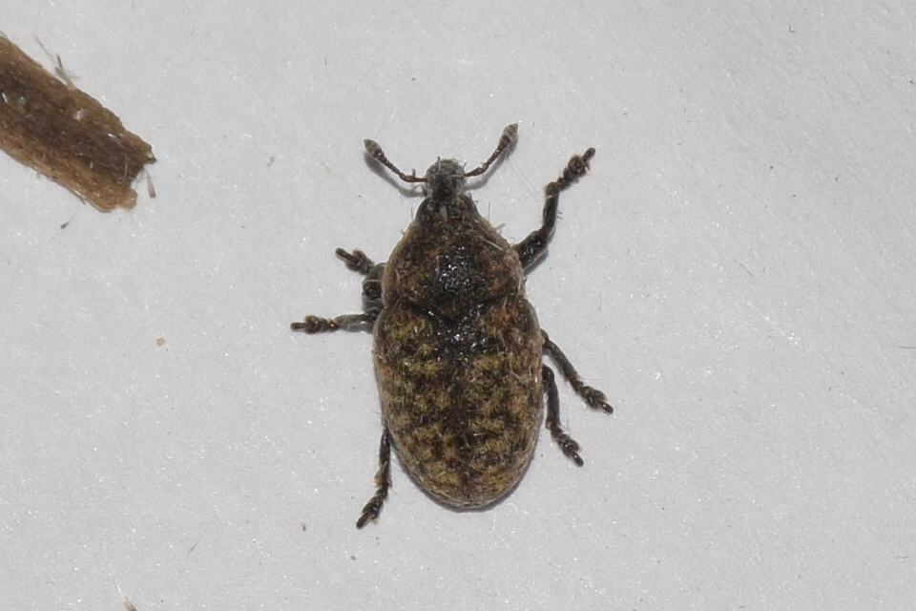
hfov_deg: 9.8
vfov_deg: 6.5
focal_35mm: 210
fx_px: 5343
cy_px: 306
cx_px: 458
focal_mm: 140
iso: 100
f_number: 13
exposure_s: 1/160
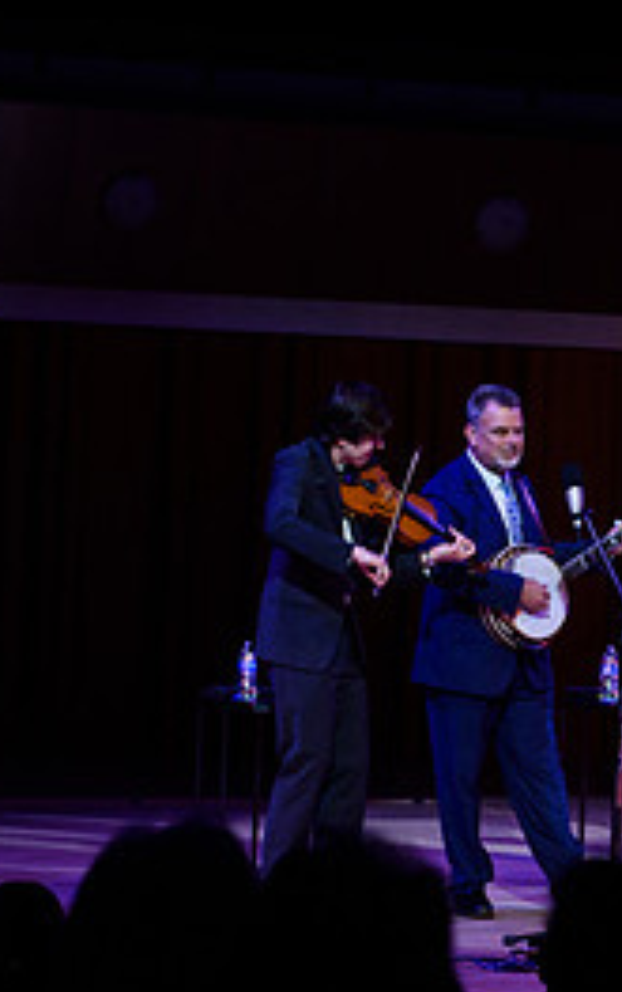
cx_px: 941
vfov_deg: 12.1
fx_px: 4679
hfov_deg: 7.5
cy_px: 308
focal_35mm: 173
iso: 2500
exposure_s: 1/500
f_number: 5
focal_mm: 70
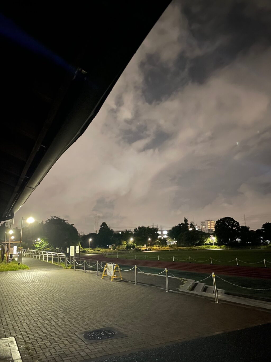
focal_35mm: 26
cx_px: 136
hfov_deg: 53.1
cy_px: 181
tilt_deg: +14.3
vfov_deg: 67.3
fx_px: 271
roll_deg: +1.9
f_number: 1.6
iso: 640
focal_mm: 4.2
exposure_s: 1/4
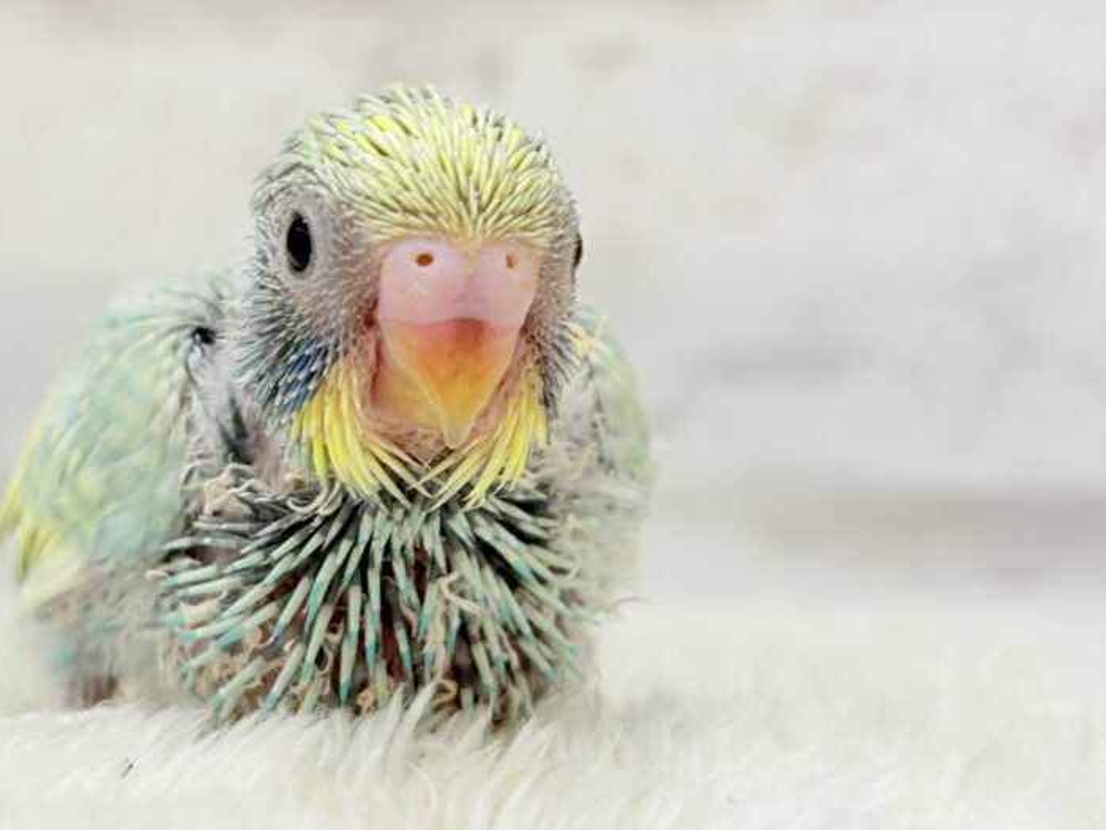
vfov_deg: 16.6
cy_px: 344
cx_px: 393
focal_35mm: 89
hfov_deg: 21.9
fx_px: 2844
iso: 32
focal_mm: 5.96
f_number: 1.6
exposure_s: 1/50
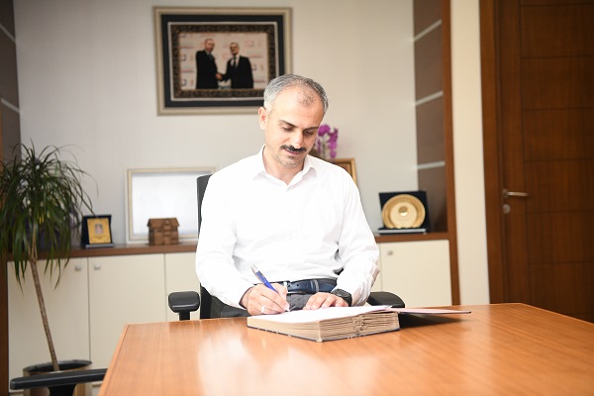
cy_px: 198
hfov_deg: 38.2
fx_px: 858
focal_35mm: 52
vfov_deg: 26.0
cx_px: 297
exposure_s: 1/250
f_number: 3.2
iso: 2000
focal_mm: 52
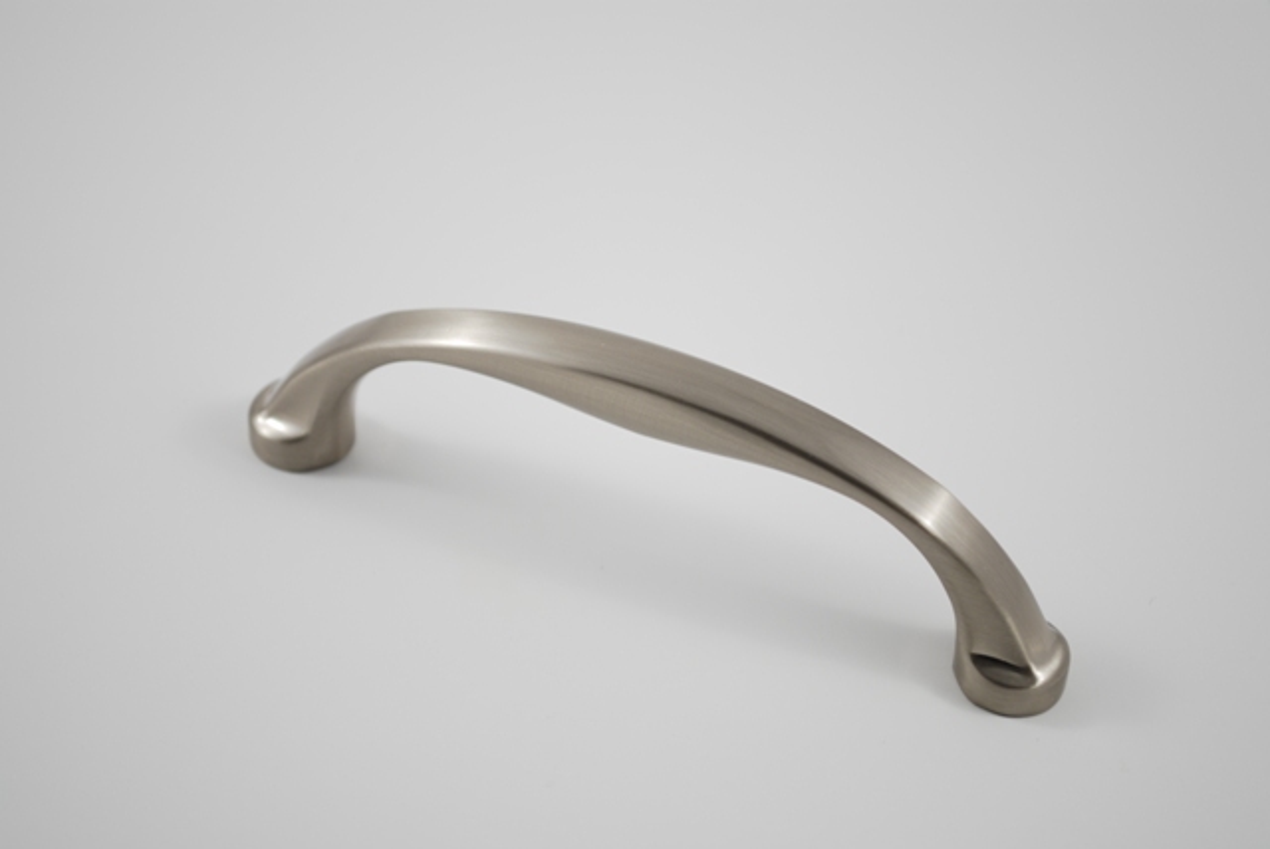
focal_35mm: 82
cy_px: 424
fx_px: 2913
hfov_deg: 24.6
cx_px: 635
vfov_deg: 16.6
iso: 100
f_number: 5.6
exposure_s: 1/20
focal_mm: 55
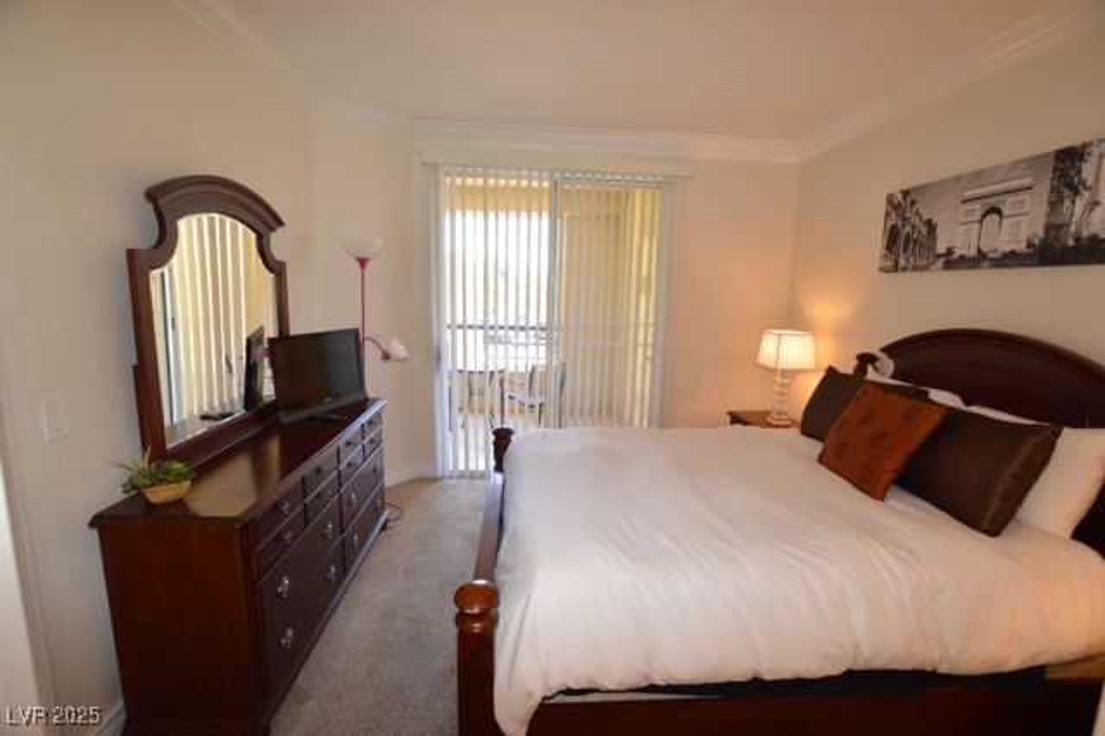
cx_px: 552
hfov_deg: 100.4
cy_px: 368
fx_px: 460
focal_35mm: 15
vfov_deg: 77.3
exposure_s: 1/60
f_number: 4
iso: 400
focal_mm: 10
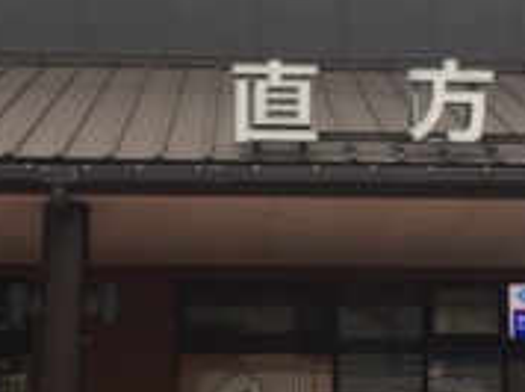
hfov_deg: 20.0
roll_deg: -0.1
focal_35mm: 98
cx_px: 345
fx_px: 1484
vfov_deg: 15.0
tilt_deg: +8.8
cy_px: 168
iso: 32
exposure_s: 1/278
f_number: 2.2
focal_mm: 4.15
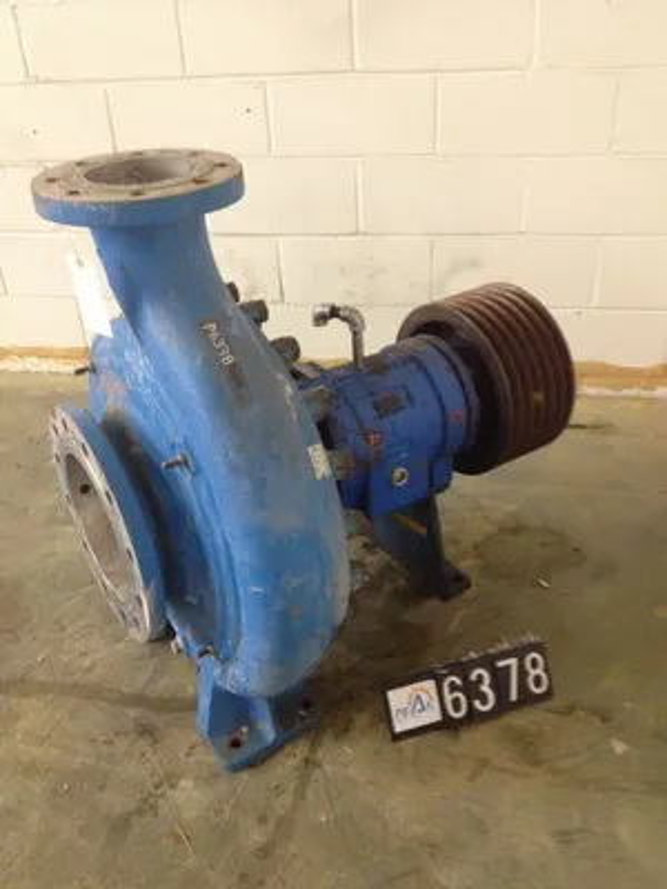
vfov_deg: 52.6
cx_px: 334
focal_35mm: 35
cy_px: 444
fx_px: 899
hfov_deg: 40.7
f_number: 2.4
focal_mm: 4.28
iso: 200
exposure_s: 1/20
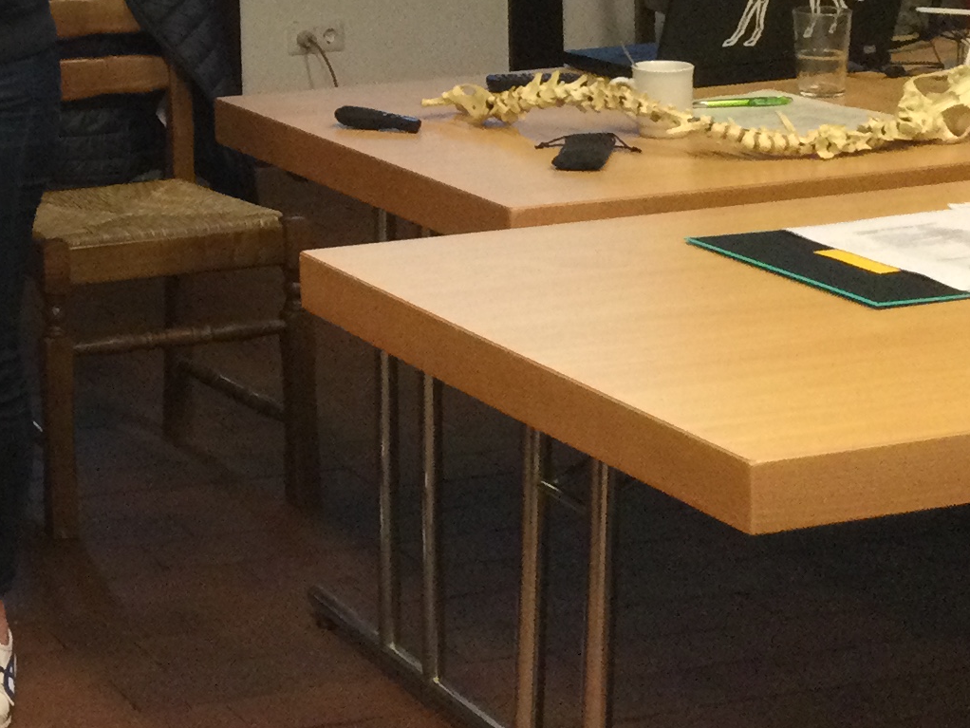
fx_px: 2775
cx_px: -294
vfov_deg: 14.6
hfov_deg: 18.4
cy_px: -80
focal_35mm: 99
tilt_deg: -6.8
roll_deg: -0.1
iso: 160
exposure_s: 1/33
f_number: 2.4
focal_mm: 3.3
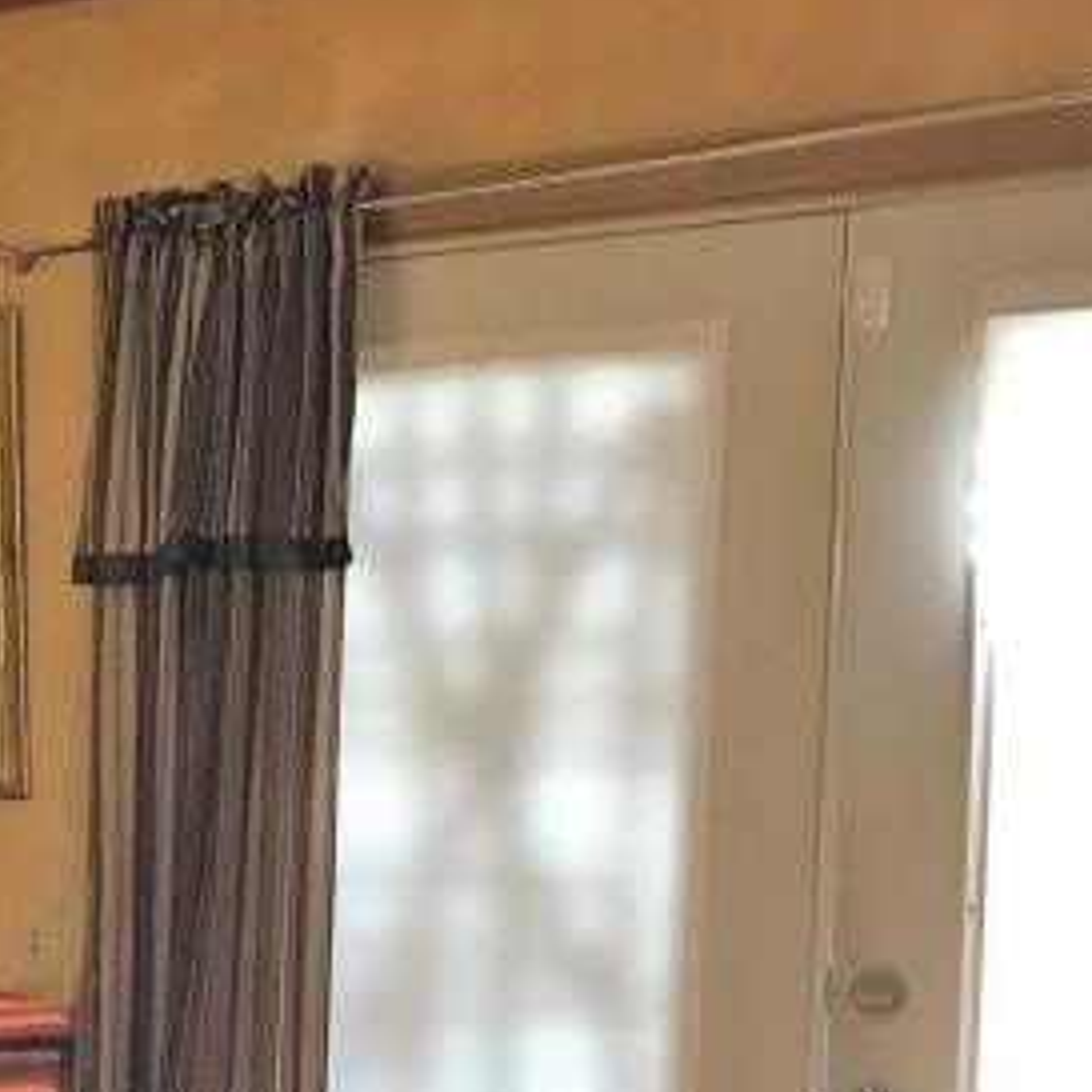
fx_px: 3426
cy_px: 1246
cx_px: -358
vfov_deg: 17.4
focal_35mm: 96
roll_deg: +0.4
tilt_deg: -6.4
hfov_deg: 17.0
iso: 50
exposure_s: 1/15
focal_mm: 4.15
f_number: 2.2
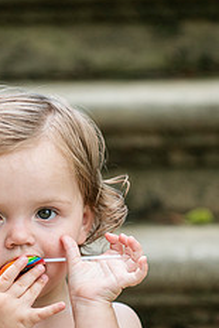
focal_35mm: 388
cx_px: 69
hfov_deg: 3.5
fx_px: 3535
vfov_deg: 5.3
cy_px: 264
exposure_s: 1/800
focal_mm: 200
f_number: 3.5
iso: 640
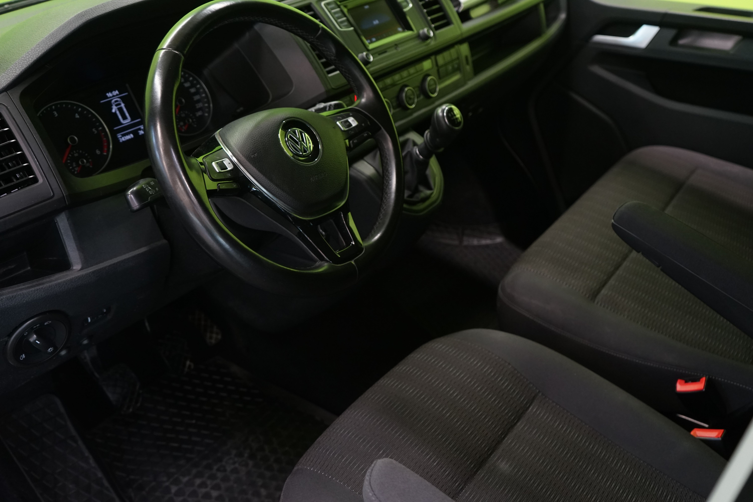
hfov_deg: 54.4
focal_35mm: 35
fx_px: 732
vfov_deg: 37.9
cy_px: 251
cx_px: 376
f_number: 5
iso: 1600
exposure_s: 1/30
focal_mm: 35
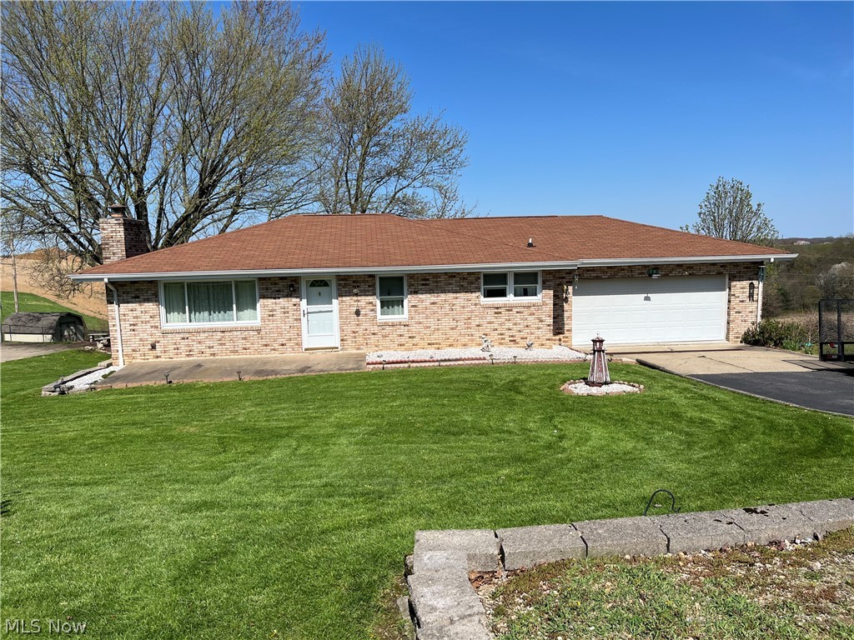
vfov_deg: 53.1
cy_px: 320
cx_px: 427
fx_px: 641
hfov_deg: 67.3
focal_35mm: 26
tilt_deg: -6.4
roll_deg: +1.9
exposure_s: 1/4651
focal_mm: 5.1
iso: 50
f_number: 1.6
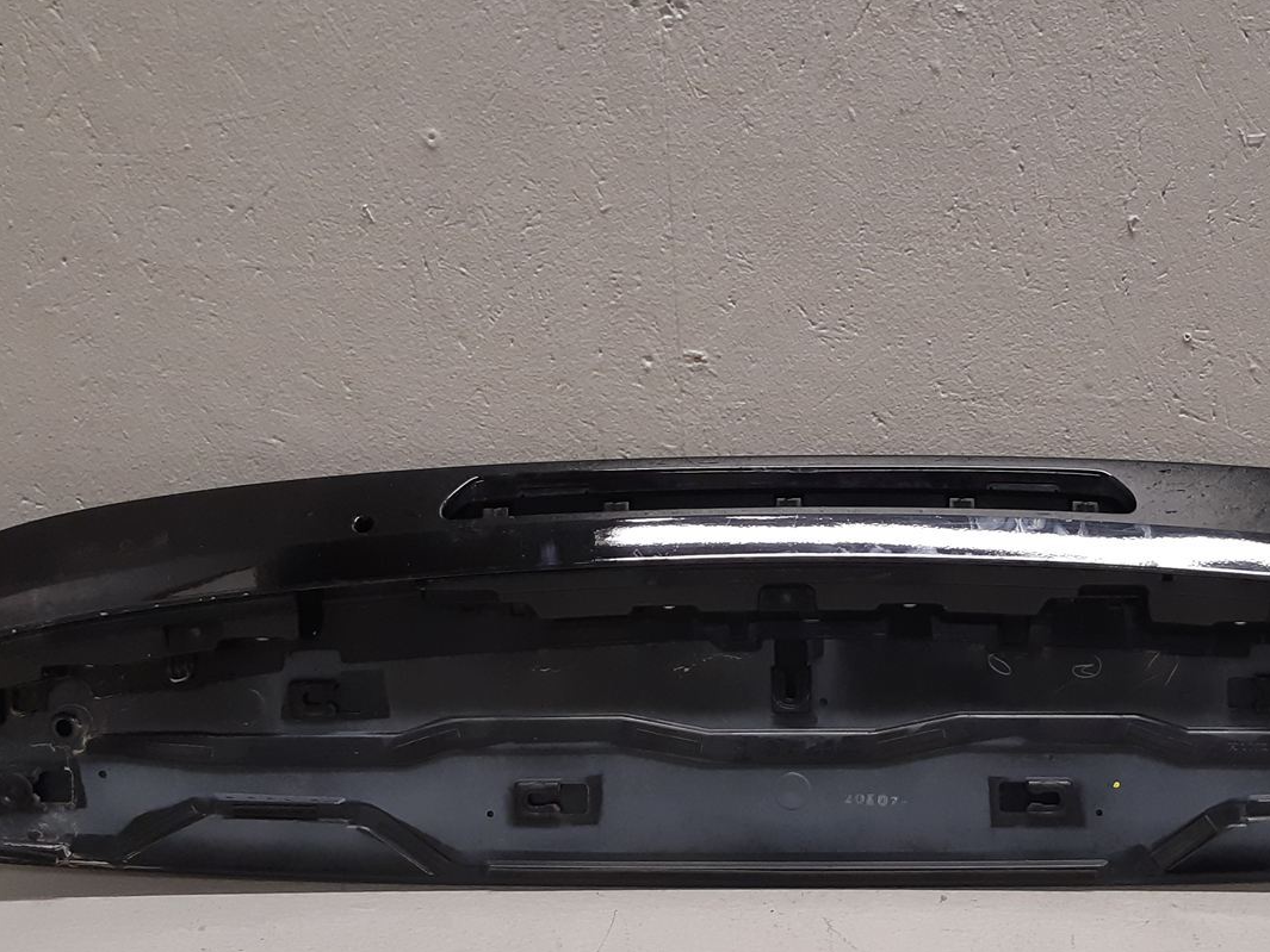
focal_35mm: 50
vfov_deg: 29.1
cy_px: 547
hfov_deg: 37.9
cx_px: 799
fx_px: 1835
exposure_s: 1/50
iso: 160
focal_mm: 3.93
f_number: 1.7
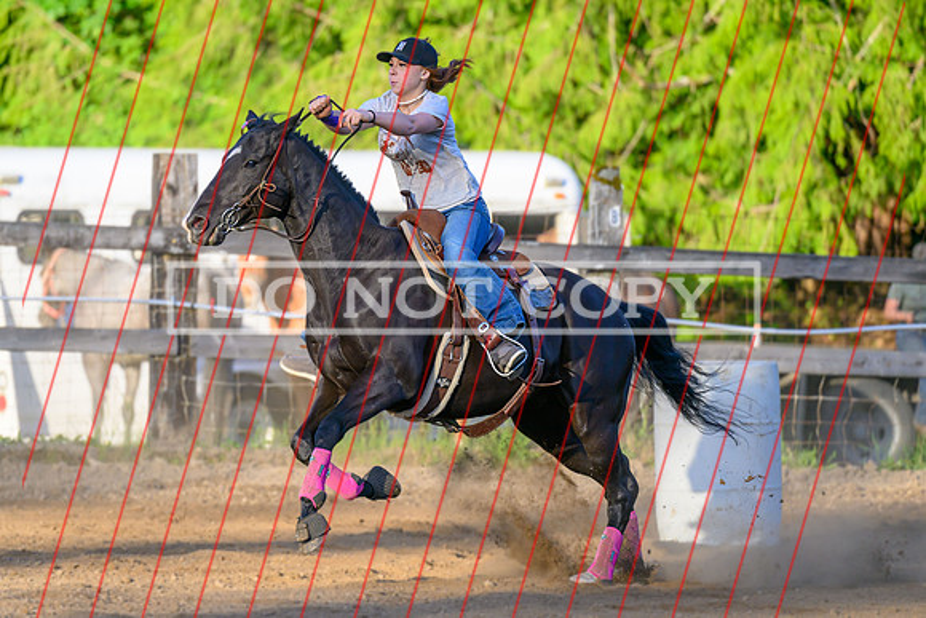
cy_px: 303
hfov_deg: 7.0
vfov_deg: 4.7
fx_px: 7542
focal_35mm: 293
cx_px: 419
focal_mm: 200
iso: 500
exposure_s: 1/2500
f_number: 2.8
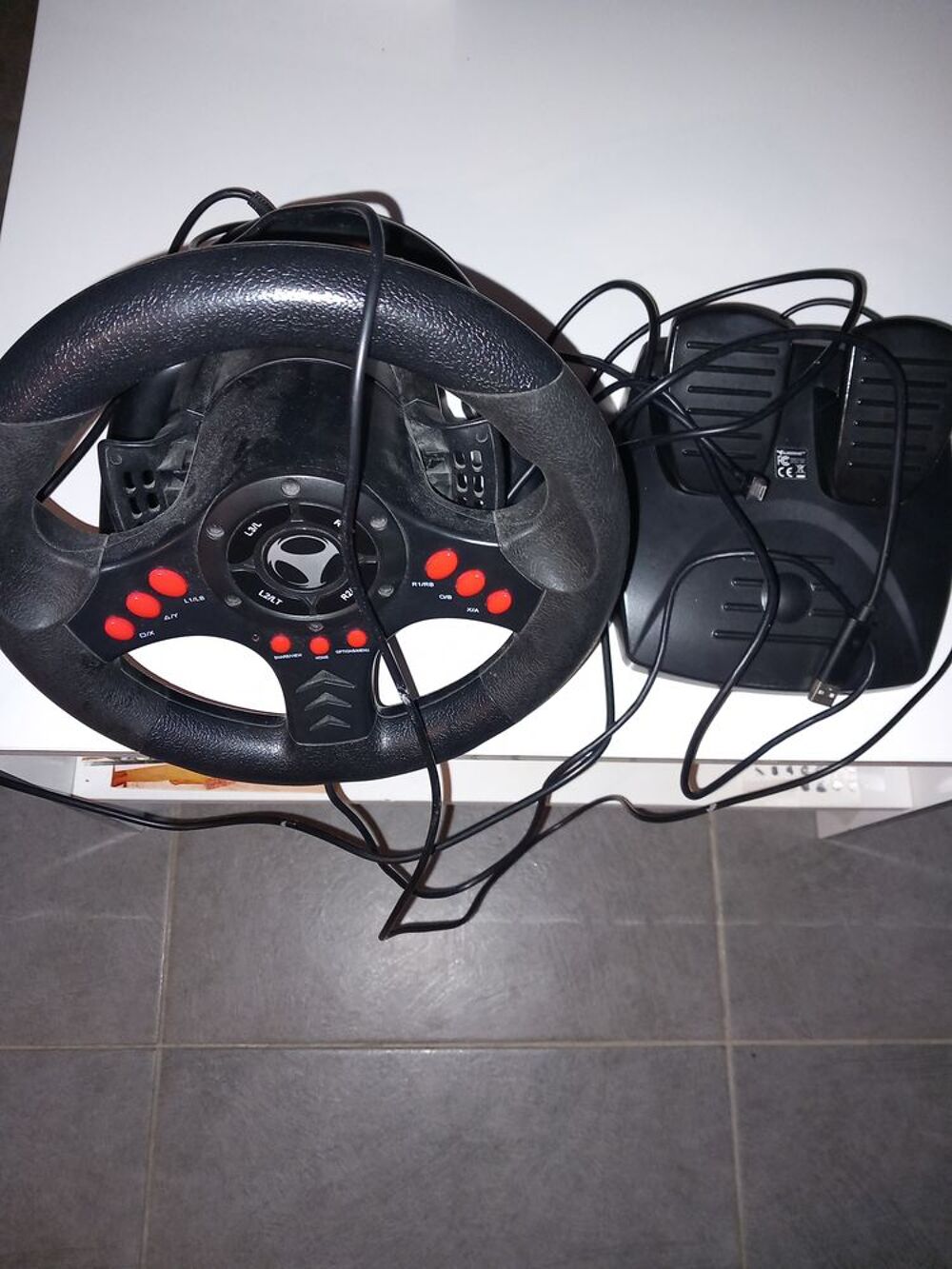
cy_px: 634
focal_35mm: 27
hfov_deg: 51.4
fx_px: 990
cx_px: 476
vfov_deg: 65.3
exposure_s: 1/33.3
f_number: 1.8
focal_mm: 4
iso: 250
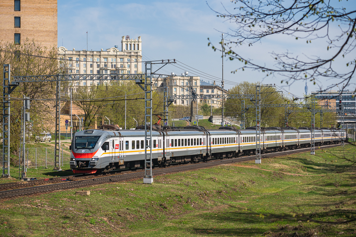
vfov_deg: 13.7
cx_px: 178
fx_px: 989
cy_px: 118
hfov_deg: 20.4
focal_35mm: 100
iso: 250
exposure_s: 1/800
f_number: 7.1
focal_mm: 100
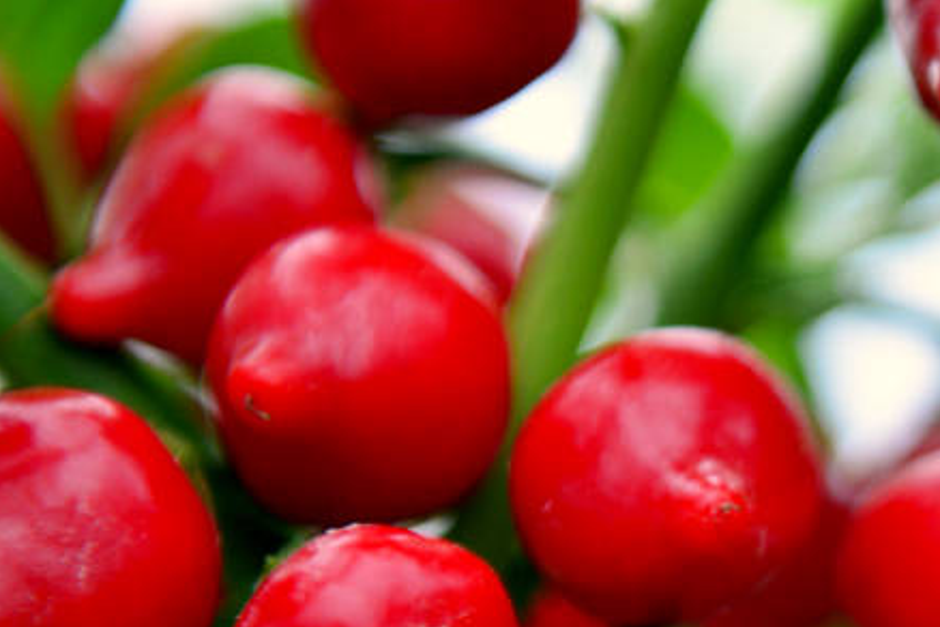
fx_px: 5013
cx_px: 1112
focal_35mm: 192
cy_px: 669
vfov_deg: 7.1
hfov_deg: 10.5
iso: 500
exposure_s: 1/250
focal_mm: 70
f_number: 3.5
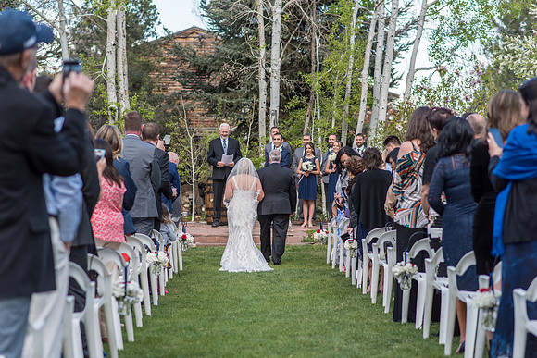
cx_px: 268
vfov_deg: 16.1
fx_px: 1268
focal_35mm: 85
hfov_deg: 23.9
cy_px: 179
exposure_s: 1/1000
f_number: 2.8
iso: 100
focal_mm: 85
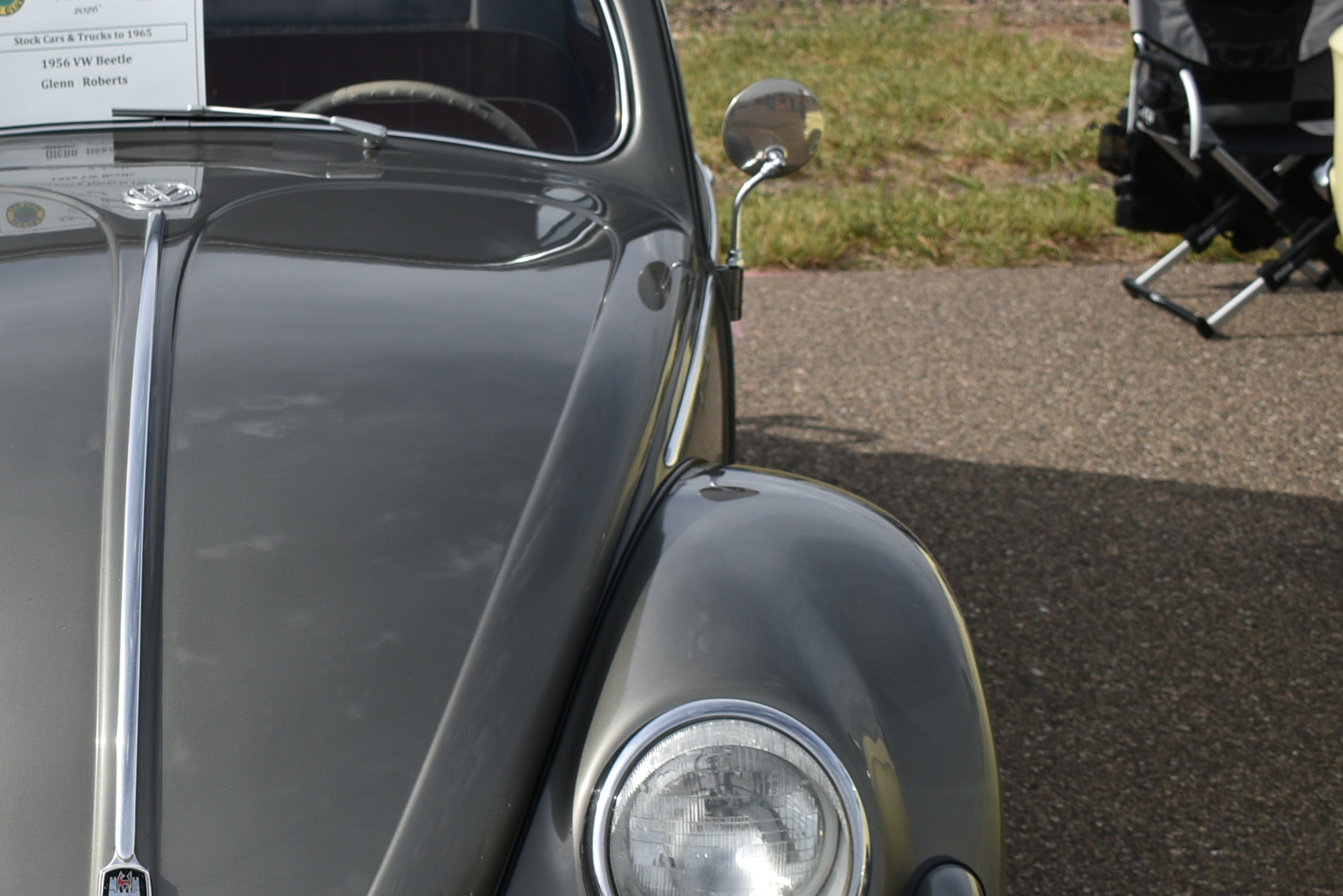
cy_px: 568
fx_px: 3025
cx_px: 3
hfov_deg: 23.9
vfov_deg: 16.8
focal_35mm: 81
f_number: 5
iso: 160
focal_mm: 25
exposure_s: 1/640
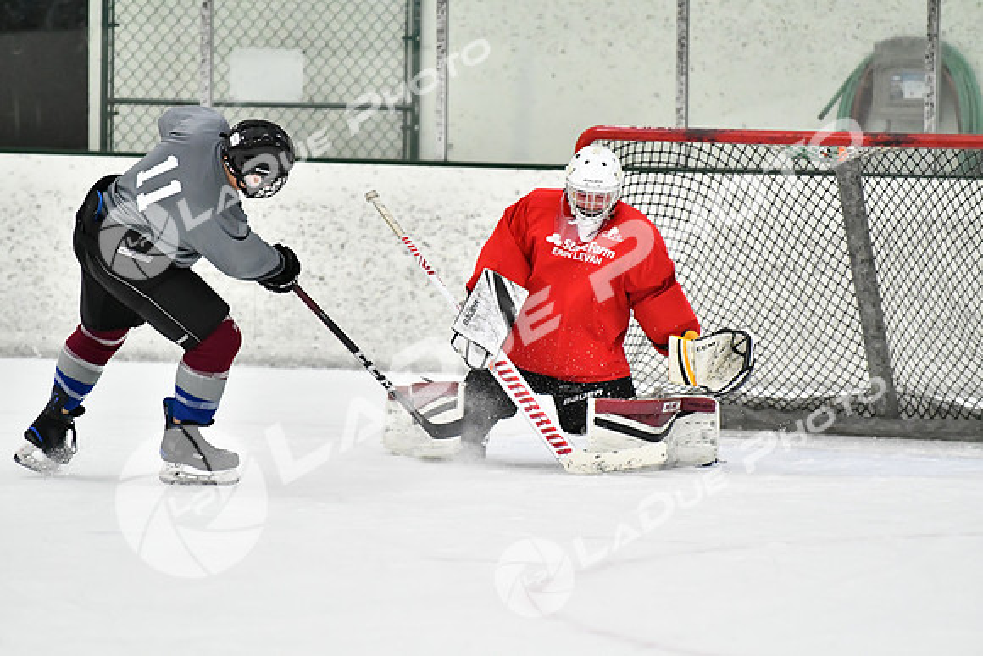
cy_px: 328
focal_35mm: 300
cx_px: 492
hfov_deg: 6.9
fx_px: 8193
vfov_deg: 4.6
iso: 5000
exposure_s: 1/1250
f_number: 2.8
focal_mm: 200
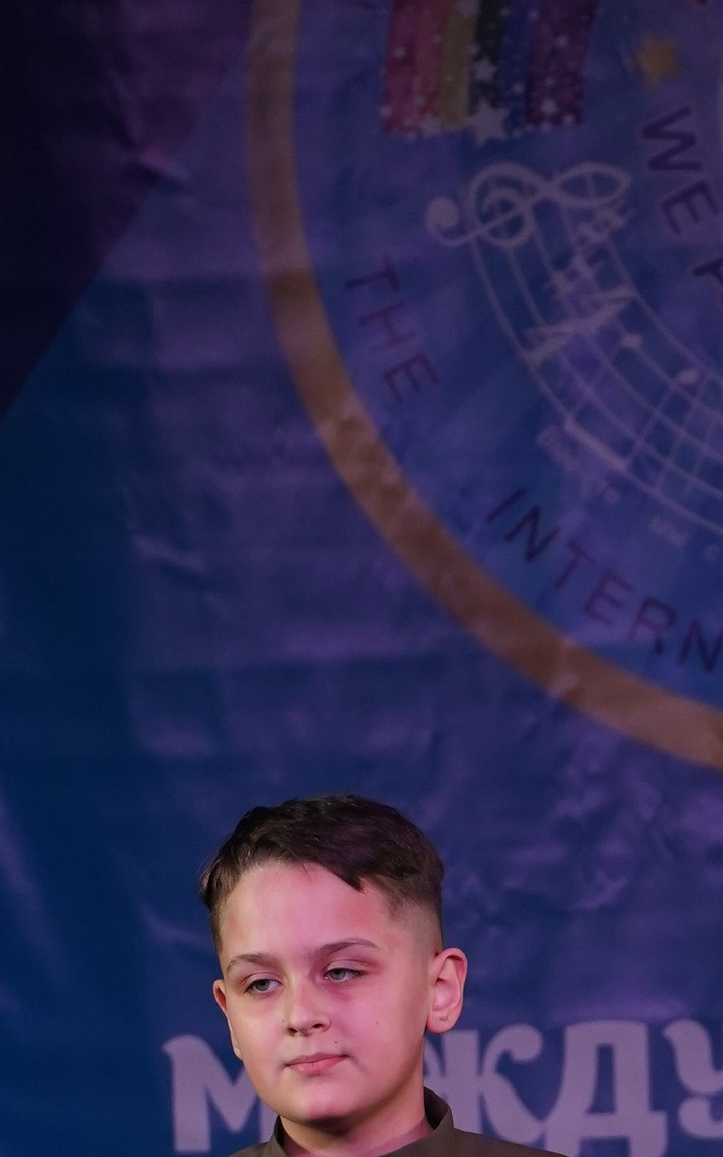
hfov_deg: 2.4
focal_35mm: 559
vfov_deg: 3.7
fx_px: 17615
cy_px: 1642
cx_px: 521
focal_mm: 164
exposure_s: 1/250
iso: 1600
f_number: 5.6
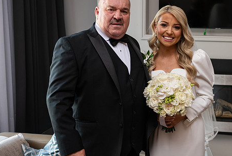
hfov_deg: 32.7
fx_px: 393
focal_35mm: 61
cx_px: 141
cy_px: 68
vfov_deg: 22.3
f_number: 3.5
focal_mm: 48
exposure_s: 1/160
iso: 640
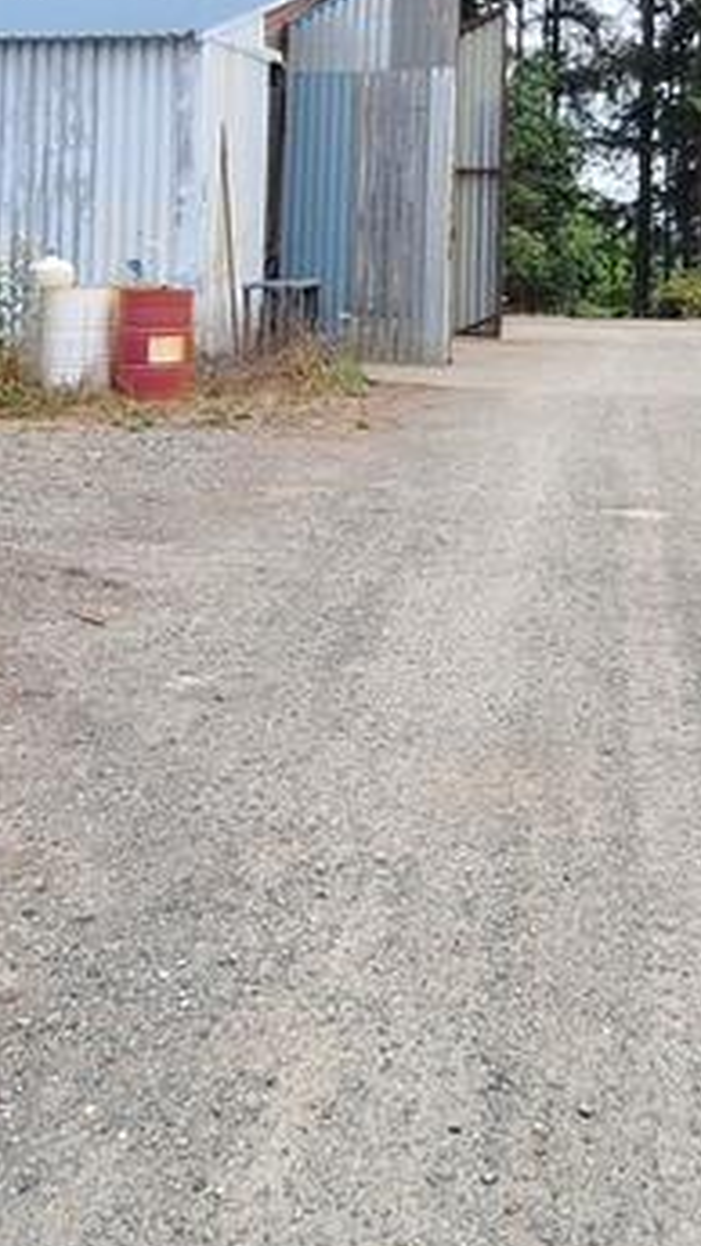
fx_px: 1388
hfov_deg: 28.1
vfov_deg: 44.4
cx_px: 484
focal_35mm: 42
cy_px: 144
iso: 40
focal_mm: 1.74
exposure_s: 1/1471
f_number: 2.2
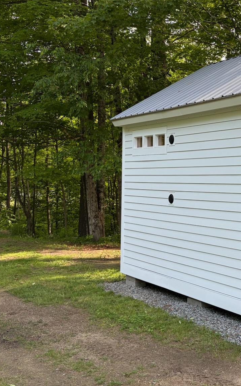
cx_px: 301
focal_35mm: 49
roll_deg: +0.2
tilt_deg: +1.2
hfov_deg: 23.7
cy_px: 160
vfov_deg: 40.9
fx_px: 515
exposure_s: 1/492
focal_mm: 5.96
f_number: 1.6
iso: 50
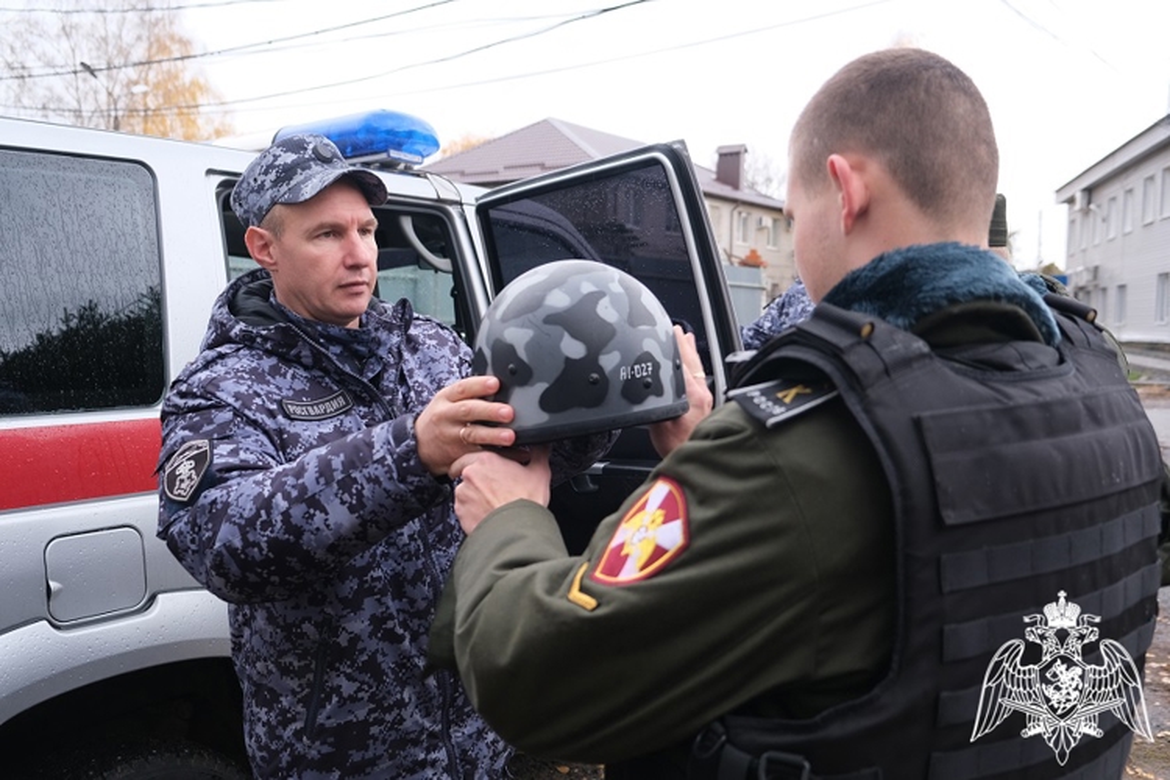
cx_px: 585
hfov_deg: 57.2
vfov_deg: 40.0
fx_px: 1072
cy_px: 390
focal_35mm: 33
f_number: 3.6
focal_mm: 22.3
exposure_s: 1/85
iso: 320
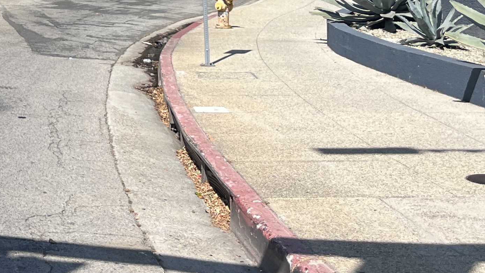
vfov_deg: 13.7
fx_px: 1054
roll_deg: +1.8
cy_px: -160
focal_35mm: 82
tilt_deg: +1.3
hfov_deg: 24.2
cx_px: -49
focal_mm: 5.1
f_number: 1.6
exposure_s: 1/1776
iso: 50
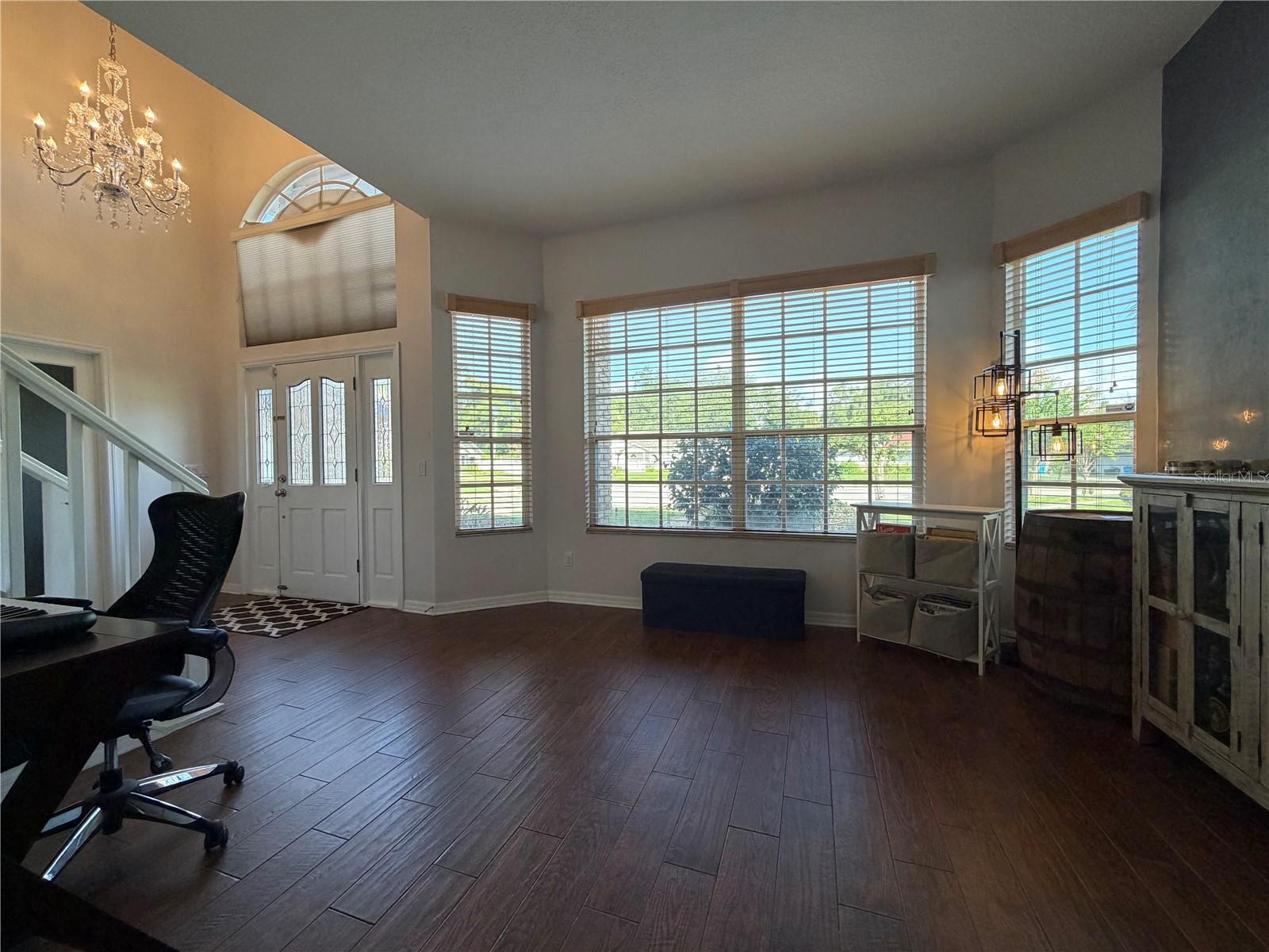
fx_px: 513
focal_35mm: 14
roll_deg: +0.8
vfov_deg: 85.7
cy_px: 476
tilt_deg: -1.0
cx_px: 634
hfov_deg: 102.1
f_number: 2.2
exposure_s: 1/120
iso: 200
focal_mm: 2.22
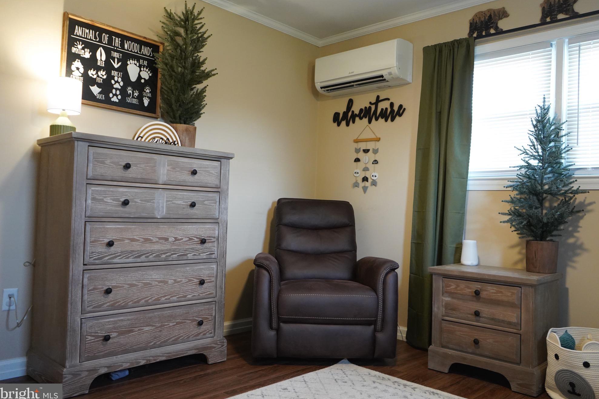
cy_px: 199
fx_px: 482
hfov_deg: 63.7
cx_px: 305
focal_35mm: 29
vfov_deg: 45.0
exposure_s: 1/160
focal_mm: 28
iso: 5000
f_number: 3.5
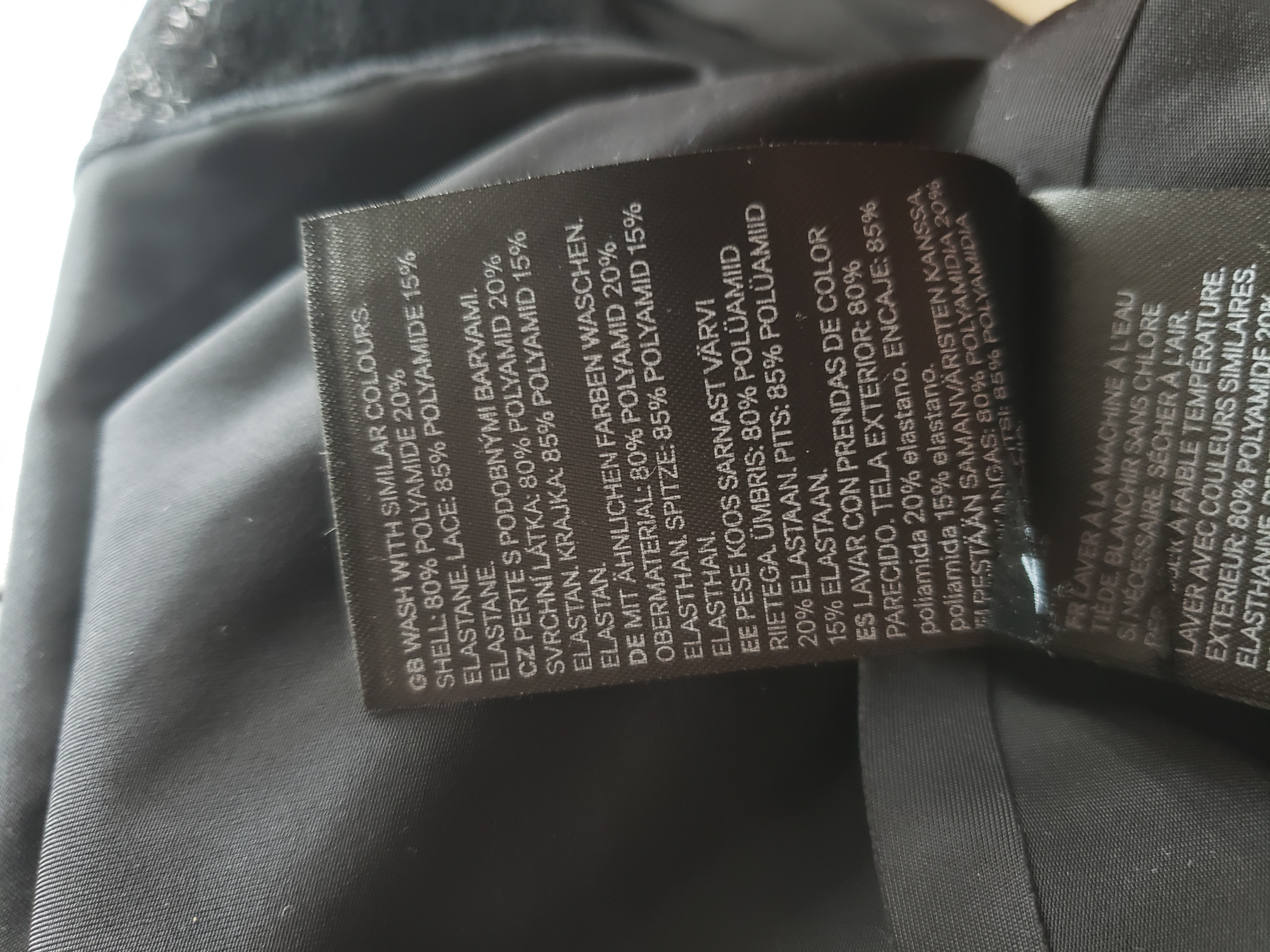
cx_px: 635
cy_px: 476
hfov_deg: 67.3
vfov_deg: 53.1
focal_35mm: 26
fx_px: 954
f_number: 1.5
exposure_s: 1/10
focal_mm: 4.3
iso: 320
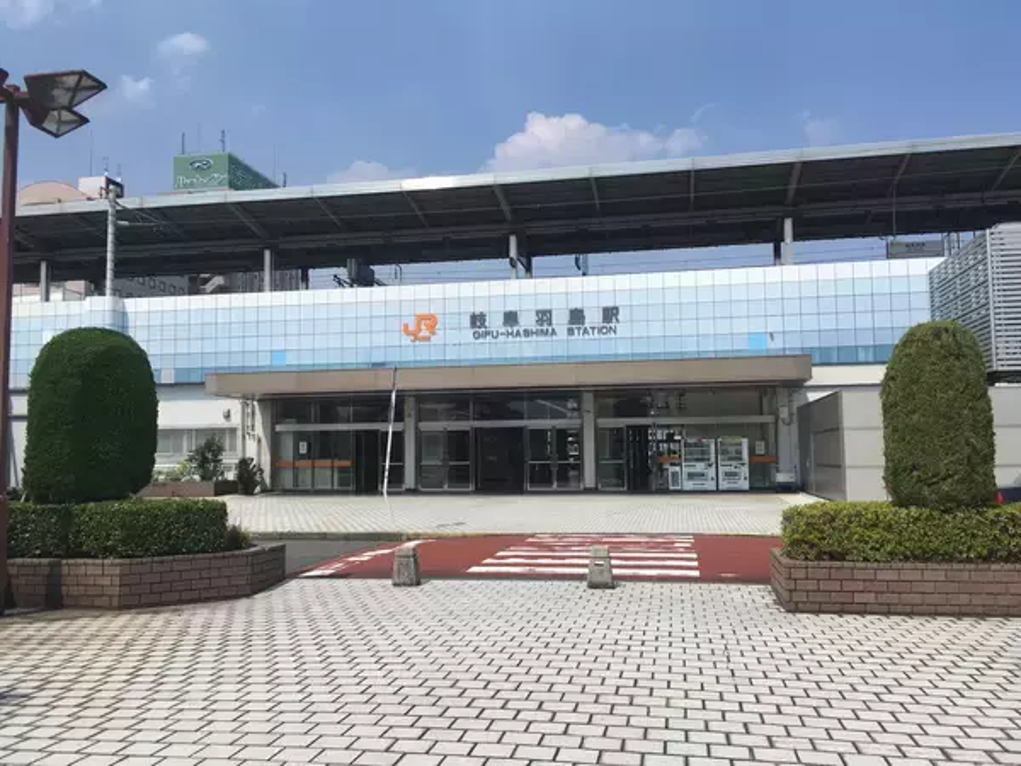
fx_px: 855
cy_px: 383
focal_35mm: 29
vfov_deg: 48.2
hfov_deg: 61.7
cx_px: 510
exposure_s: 1/2849
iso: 25
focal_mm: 4.15
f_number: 2.2
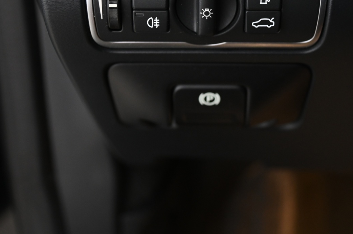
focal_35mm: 81
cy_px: 64
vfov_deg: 16.7
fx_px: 793
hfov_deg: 25.0
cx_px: 212
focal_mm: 52
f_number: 4
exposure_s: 1/13
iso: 2000
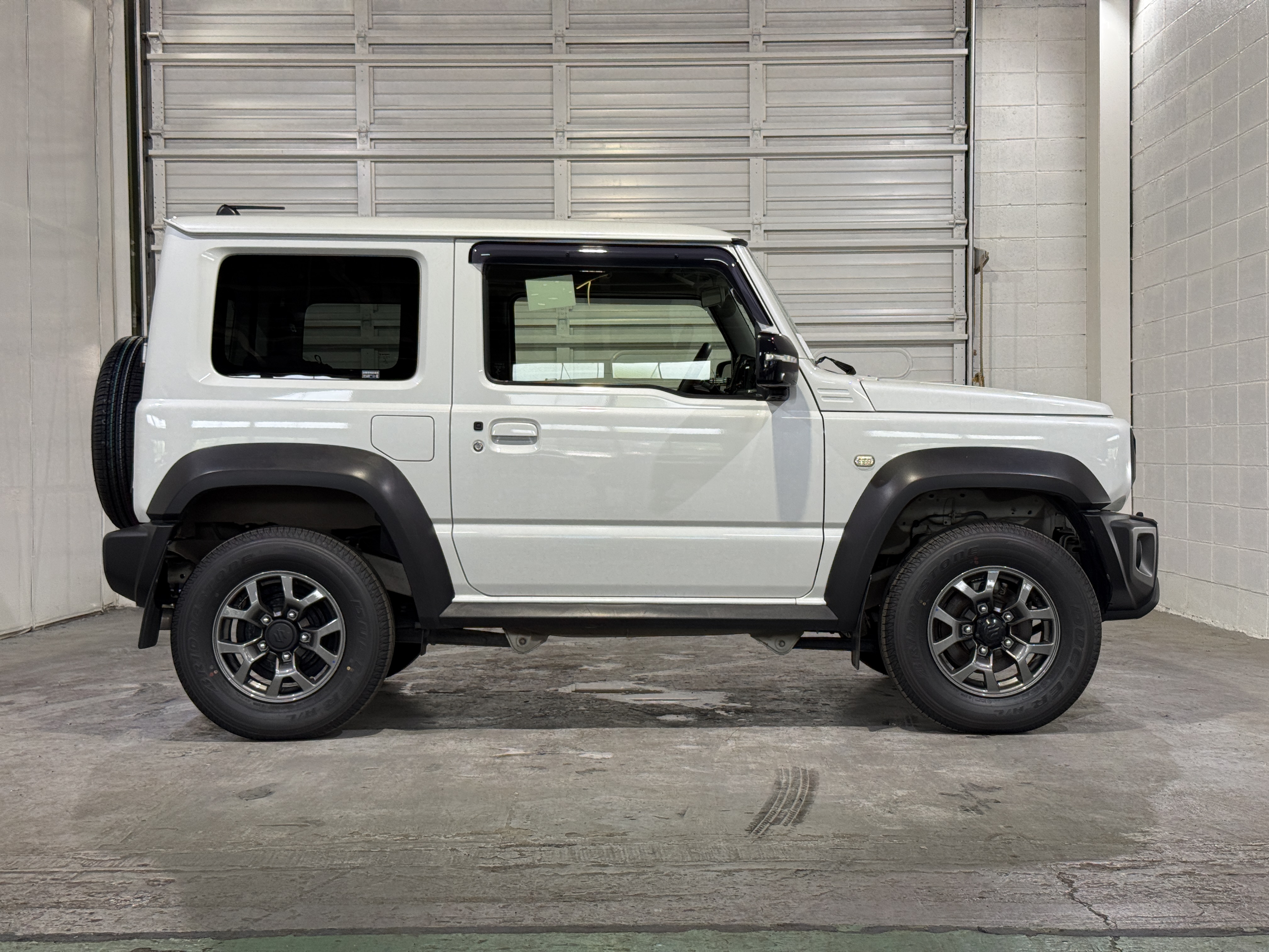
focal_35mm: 48
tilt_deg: -0.3
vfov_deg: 30.3
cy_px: 476
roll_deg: +0.3
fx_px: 1760
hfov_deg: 39.7
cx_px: 634
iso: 64
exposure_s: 1/60
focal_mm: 6.76
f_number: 1.78
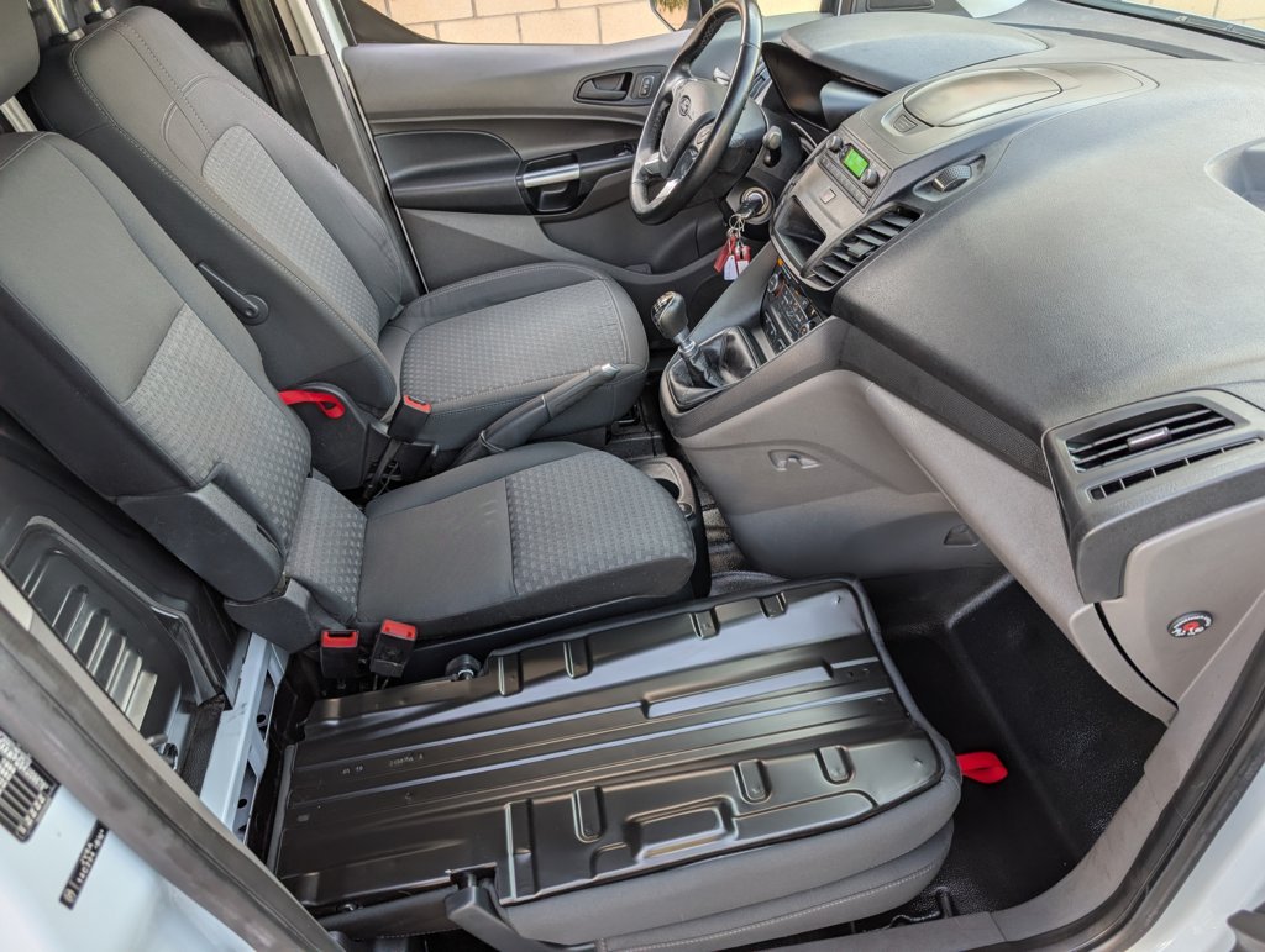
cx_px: 632
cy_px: 476
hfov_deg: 71.5
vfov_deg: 56.9
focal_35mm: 24
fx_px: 878
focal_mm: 6.9
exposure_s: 1/59.2
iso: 18
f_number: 1.68
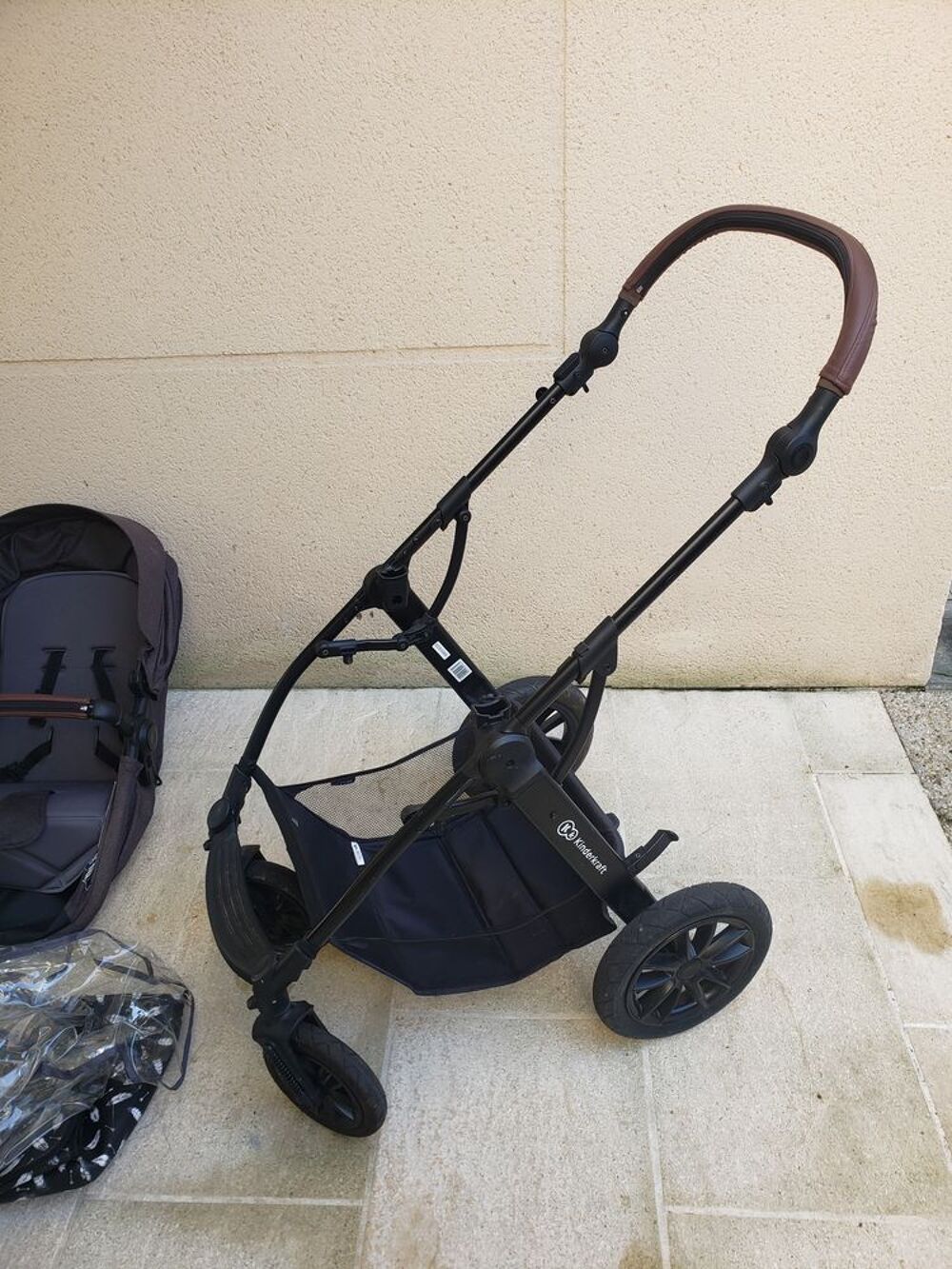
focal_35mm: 26
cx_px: 476
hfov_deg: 53.1
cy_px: 634
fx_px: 953
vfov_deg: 67.3
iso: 50
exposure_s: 1/120
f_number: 2.4
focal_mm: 4.3
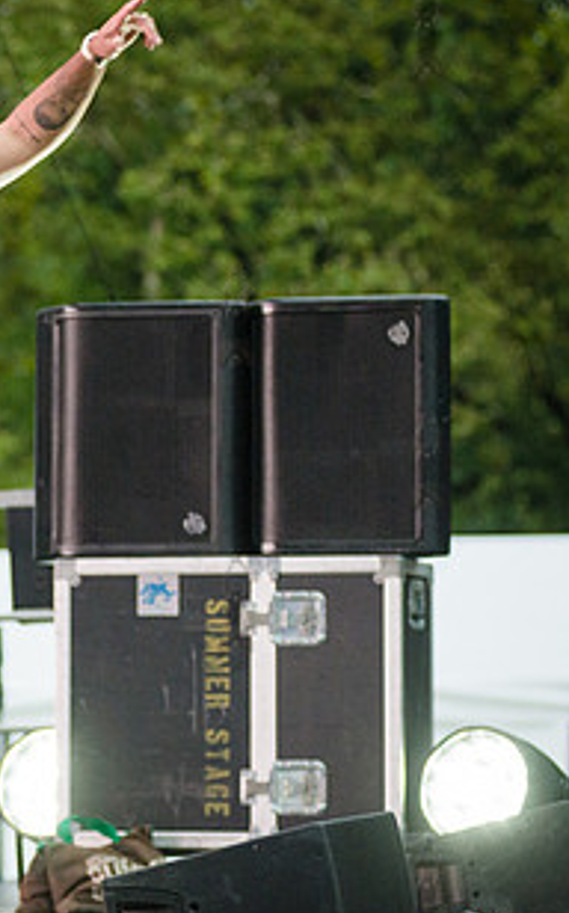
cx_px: -148
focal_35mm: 192
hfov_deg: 6.8
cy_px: 458
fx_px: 4773
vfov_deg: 10.9
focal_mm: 100
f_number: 4
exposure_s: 1/200
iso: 2000
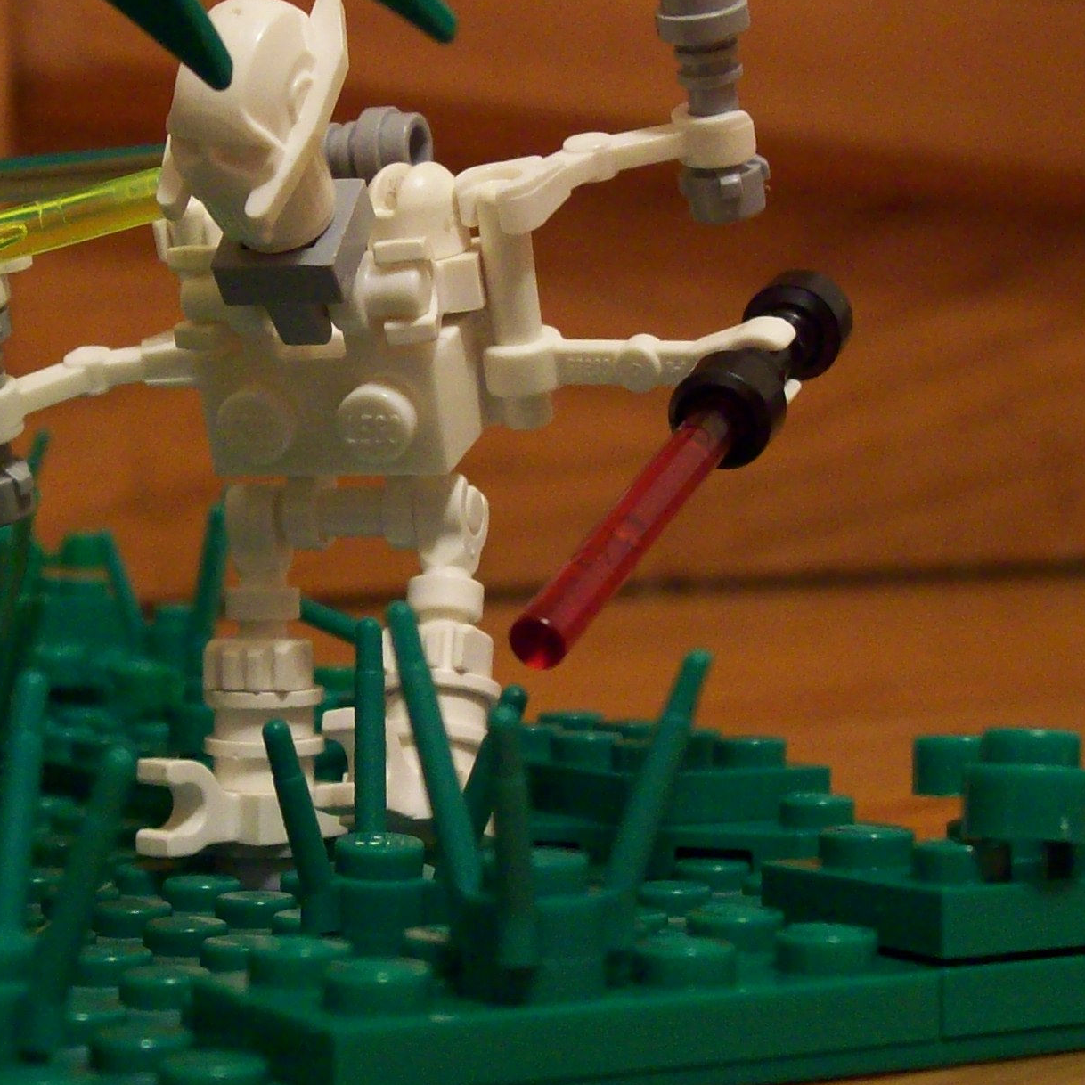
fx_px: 3298
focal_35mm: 93
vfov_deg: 18.7
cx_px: 316
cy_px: 448
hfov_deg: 18.6
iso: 200
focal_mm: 7.6
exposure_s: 1/4
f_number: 3
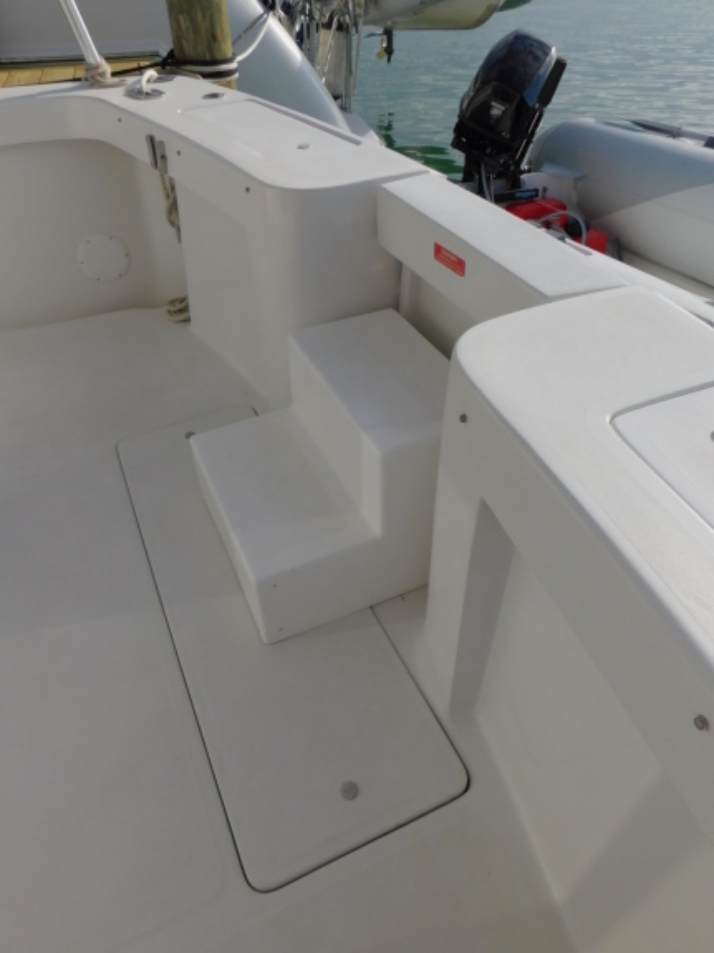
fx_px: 660
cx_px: 361
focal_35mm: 24
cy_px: 479
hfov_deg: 56.8
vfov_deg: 71.6
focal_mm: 4
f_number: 6
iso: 125
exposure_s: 1/1000
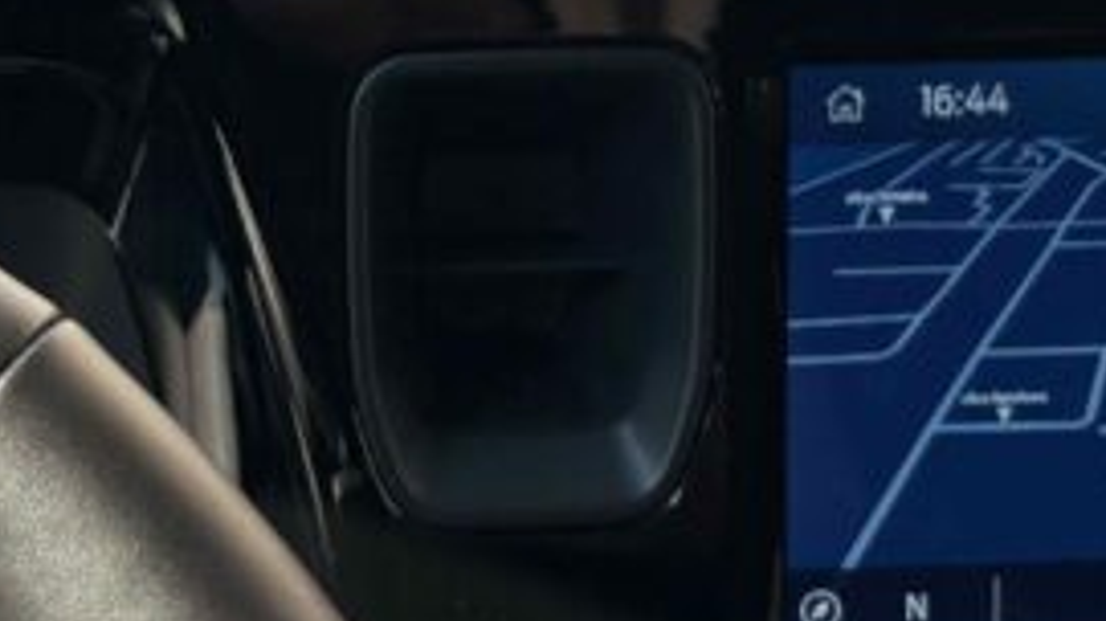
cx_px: 278
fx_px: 3136
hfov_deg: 19.9
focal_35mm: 107
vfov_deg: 11.3
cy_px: 208
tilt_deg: -15.6
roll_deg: +2.0
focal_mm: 5.96
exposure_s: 1/920
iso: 50
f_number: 1.6
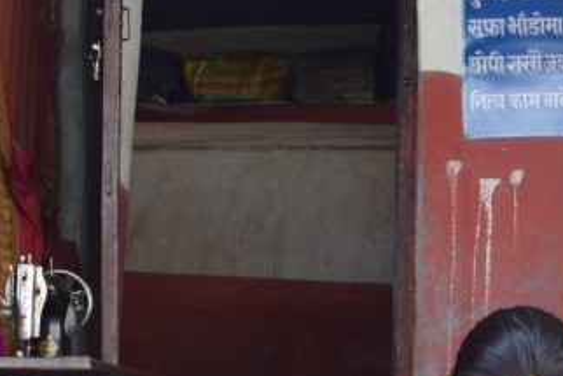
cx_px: 446
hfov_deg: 19.3
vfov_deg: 12.4
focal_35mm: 105
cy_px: 580
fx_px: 1643
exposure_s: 1/100
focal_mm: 22
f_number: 9
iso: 400
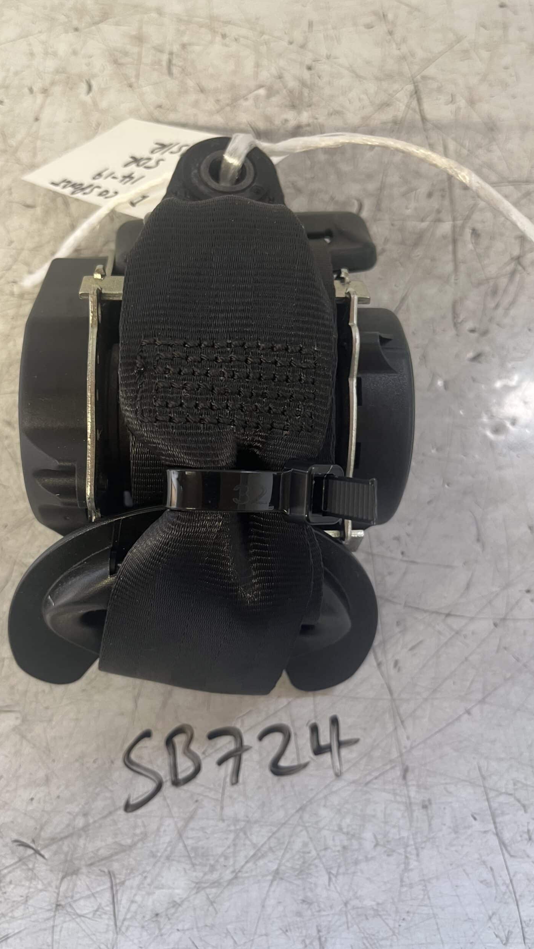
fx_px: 730
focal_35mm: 29
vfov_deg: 66.1
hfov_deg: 40.1
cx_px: 235
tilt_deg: -73.2
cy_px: 466
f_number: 1.6
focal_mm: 5.1
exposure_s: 1/50
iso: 100
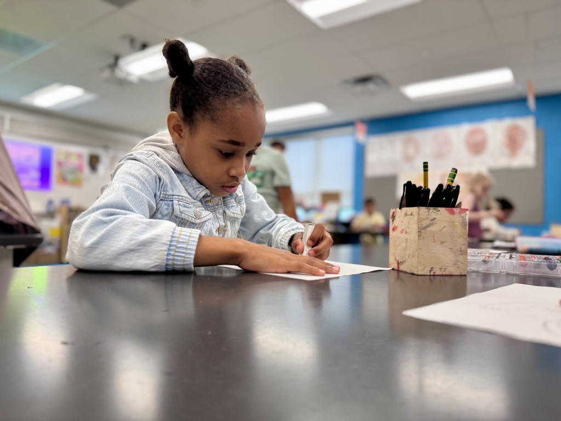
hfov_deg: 71.6
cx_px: 280
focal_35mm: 24
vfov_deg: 56.8
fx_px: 389
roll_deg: -1.9
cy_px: 210
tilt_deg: +1.2
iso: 160
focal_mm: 6.76
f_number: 1.78
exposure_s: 1/120
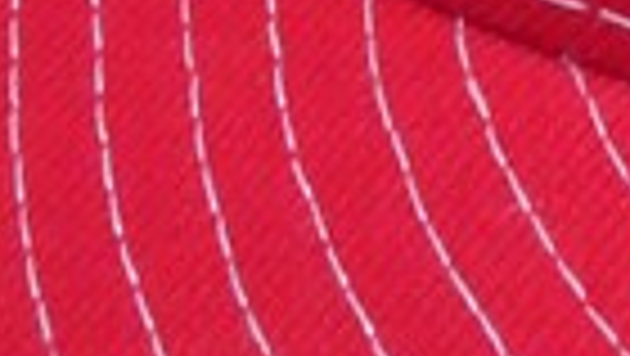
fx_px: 3394
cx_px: 896
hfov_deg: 10.3
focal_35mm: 203
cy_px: -460
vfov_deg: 5.8
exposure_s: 1/60
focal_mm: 4.3
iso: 640
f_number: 3.3
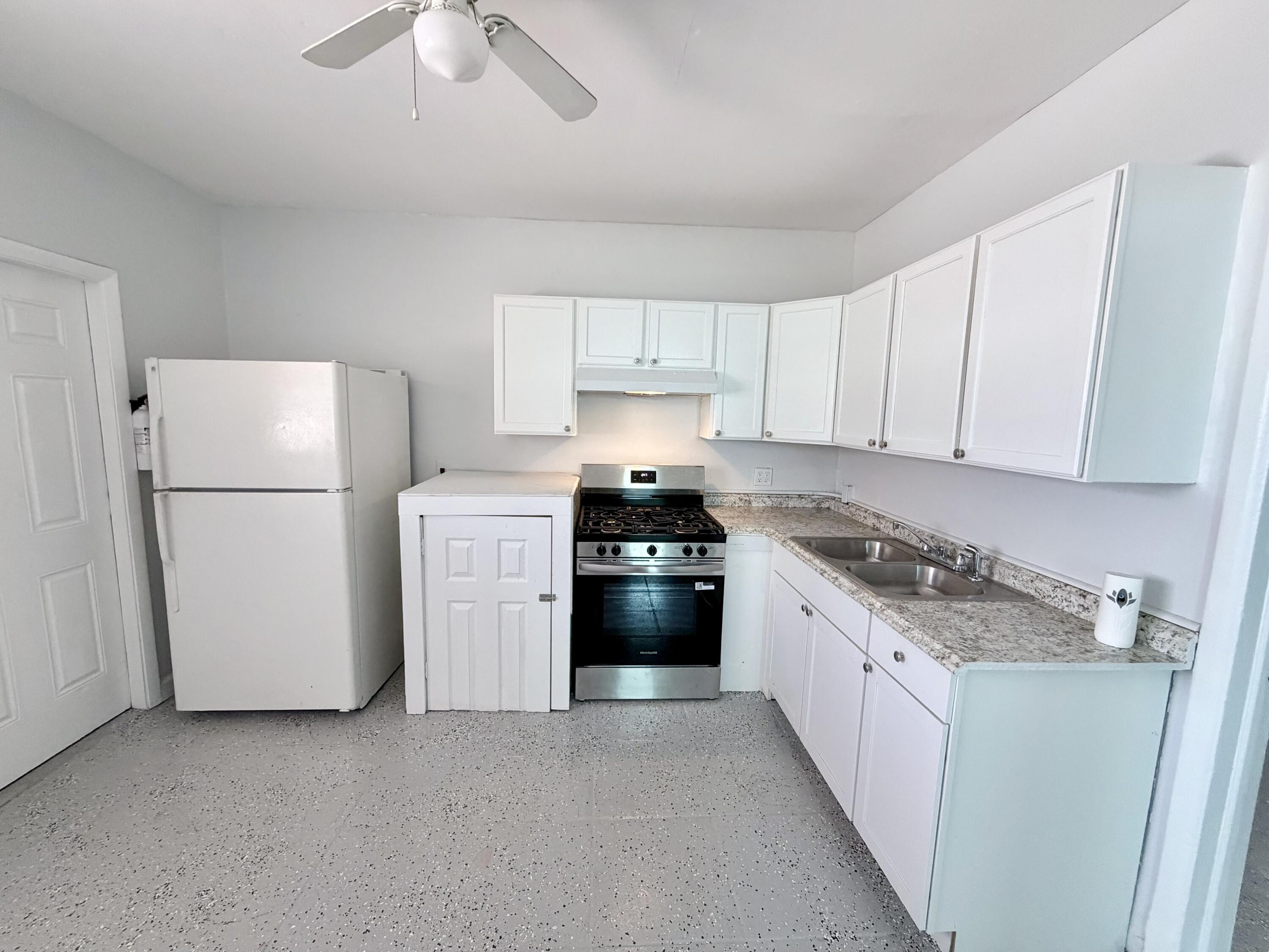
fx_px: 513
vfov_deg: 85.7
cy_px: 476
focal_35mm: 14
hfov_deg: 102.1
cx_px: 634
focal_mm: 2.22
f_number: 2.2
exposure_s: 1/120
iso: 320
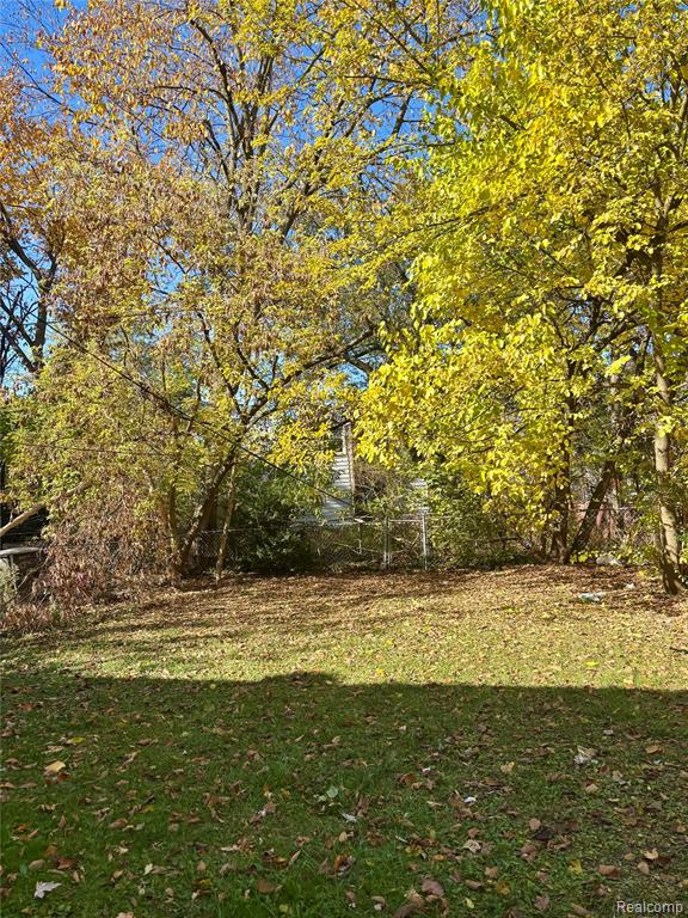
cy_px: 459
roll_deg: +3.3
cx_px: 344
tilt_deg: +3.6
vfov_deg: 67.3
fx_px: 689
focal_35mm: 26
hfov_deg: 53.1
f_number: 1.6
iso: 50
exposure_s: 1/903
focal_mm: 5.96
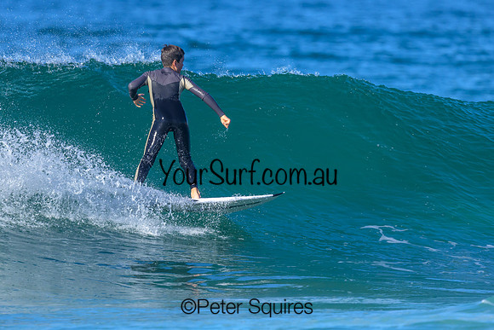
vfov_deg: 1.3
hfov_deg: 1.9
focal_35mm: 1101
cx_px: 213
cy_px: 164
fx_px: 15104
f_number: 6.3
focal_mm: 800
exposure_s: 1/2000
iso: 560
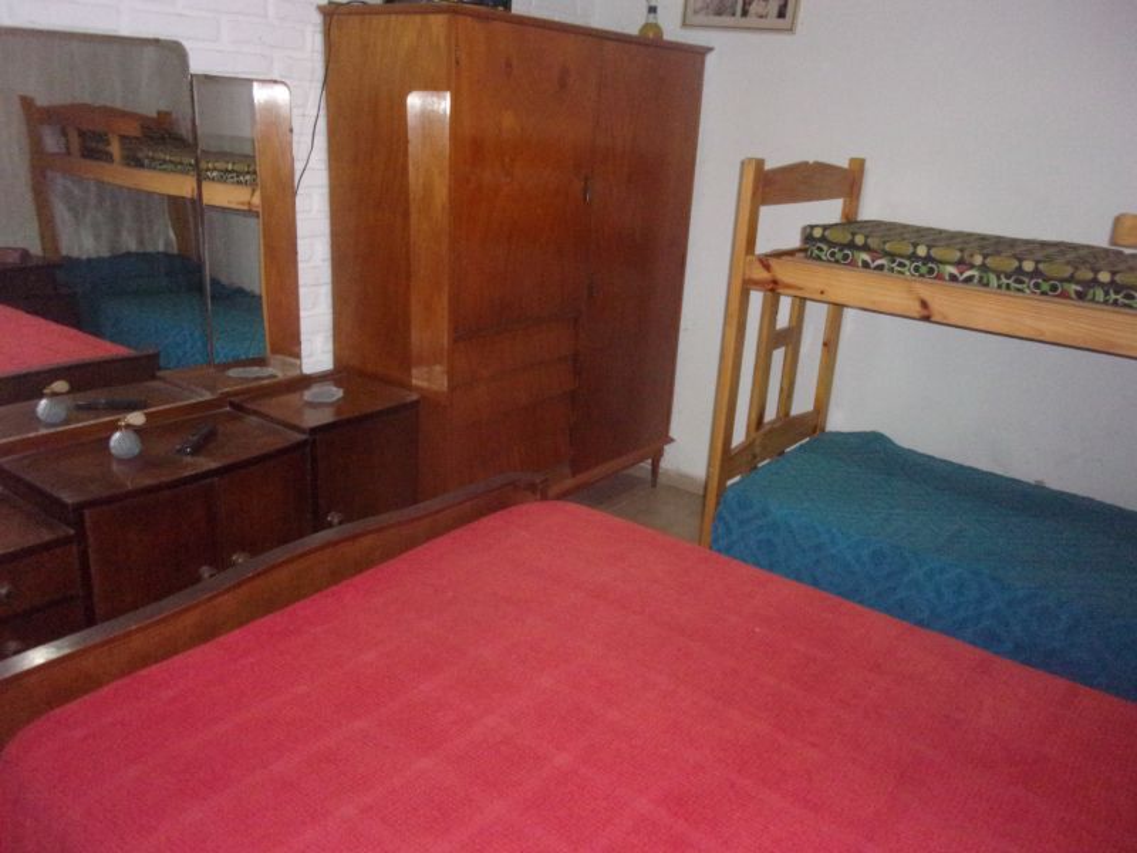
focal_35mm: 28
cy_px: 426
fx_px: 920
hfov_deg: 63.4
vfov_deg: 49.7
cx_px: 568
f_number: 3.9
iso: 800
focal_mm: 5.1
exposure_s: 1/34
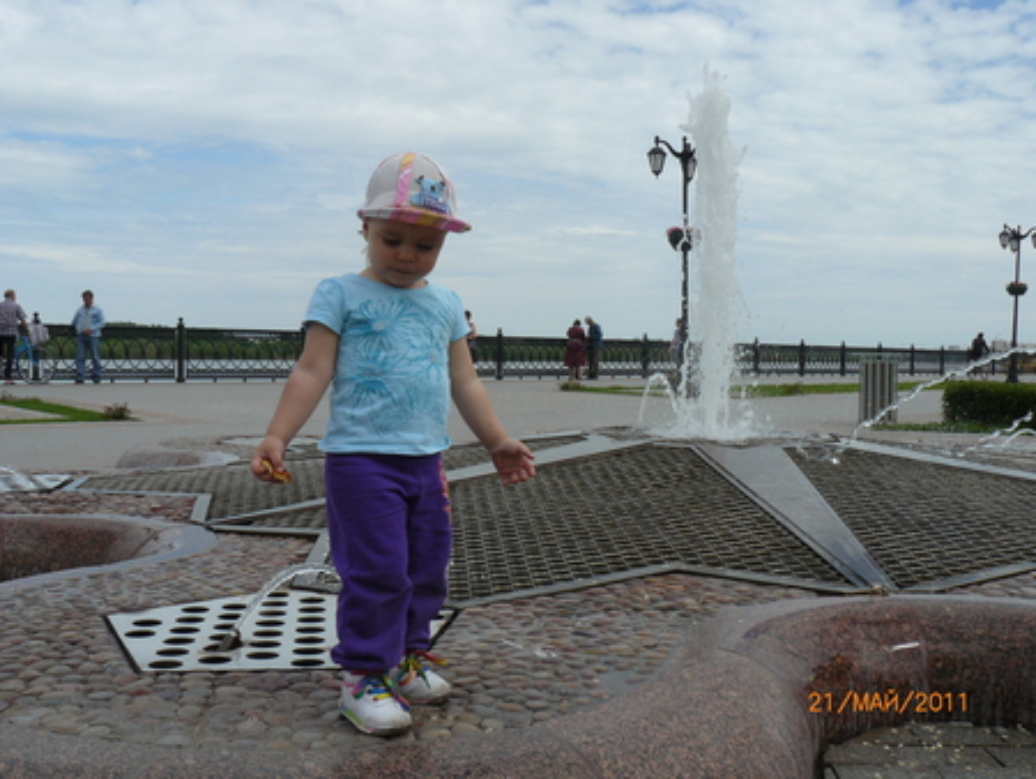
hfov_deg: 51.3
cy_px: 390
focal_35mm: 36
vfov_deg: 39.7
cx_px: 518
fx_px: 1078
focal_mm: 6
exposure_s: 1/400
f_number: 6.3
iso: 100
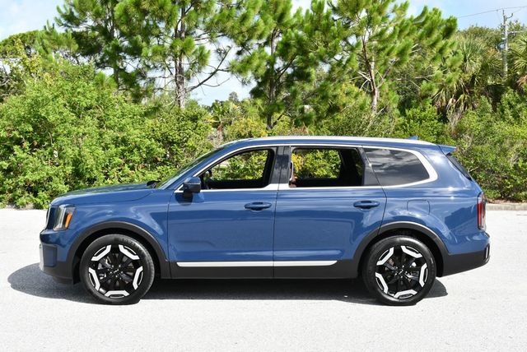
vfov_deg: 28.1
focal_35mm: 48
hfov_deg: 41.1
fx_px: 703
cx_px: 264
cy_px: 176
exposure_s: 1/250
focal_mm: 24
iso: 180
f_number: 8
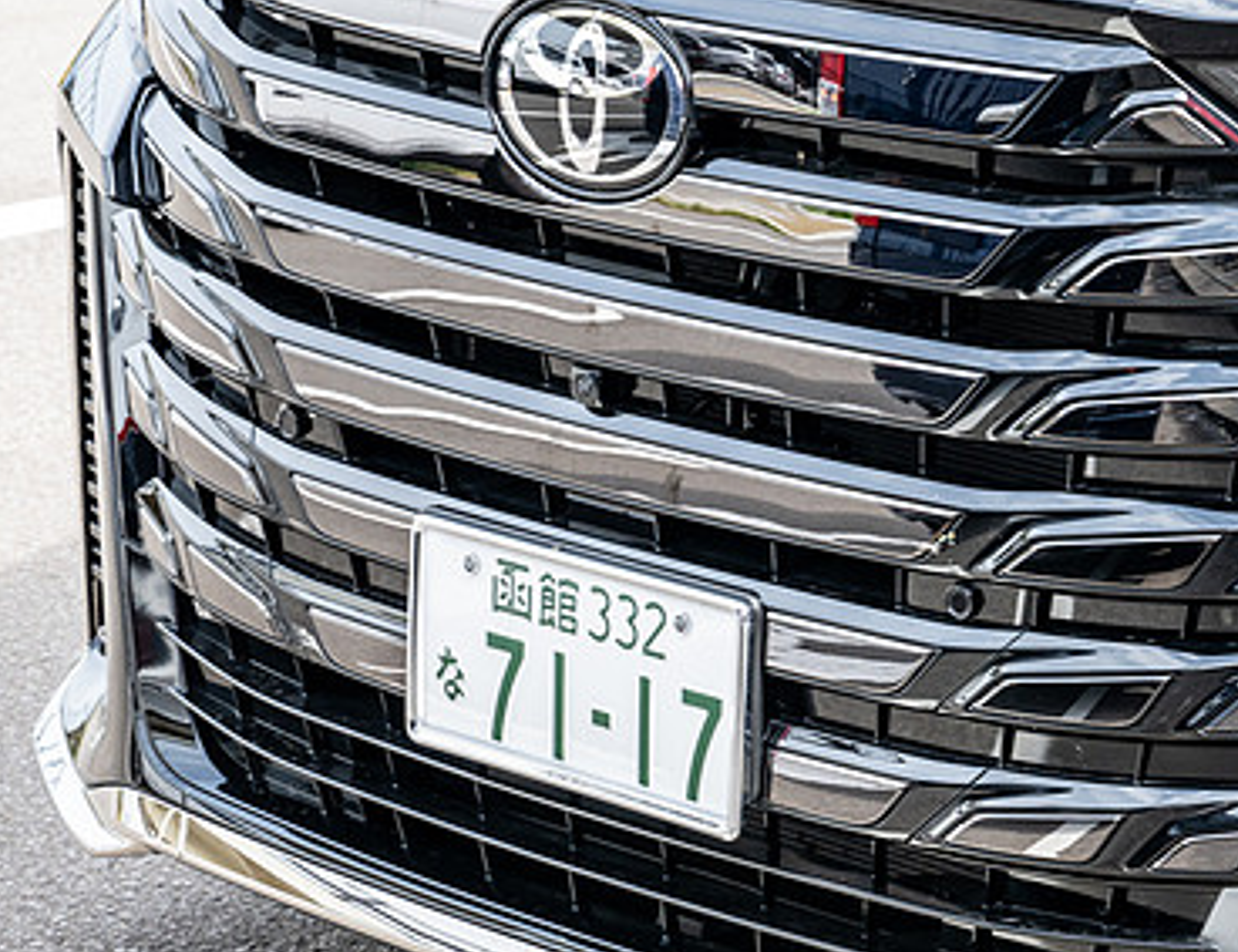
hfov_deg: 12.4
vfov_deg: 9.5
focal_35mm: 158
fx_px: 5703
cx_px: 880
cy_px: 372
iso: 360
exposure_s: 1/160
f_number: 8
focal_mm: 70
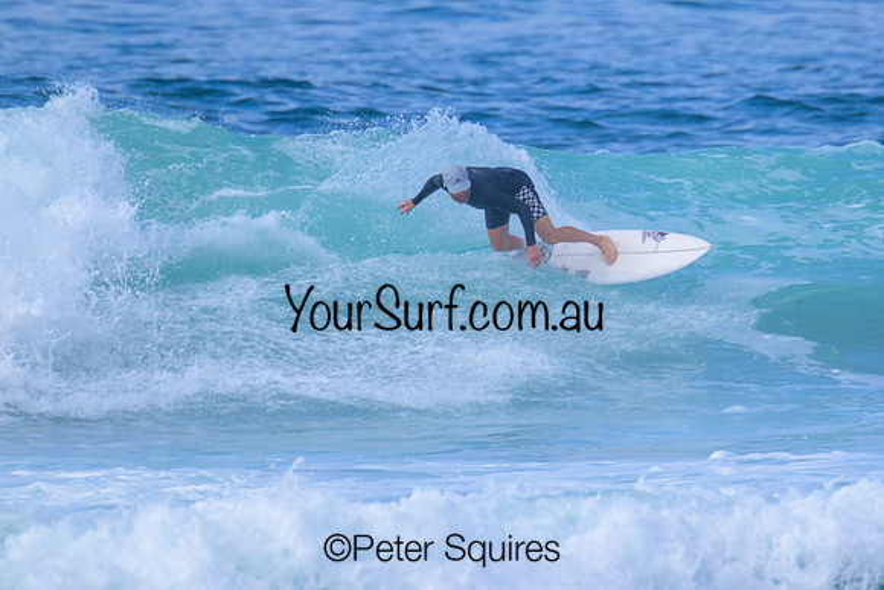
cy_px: 187
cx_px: 605
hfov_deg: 1.9
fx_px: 26874
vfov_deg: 1.3
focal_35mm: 1094
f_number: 11
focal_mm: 800
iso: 800
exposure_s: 1/2000
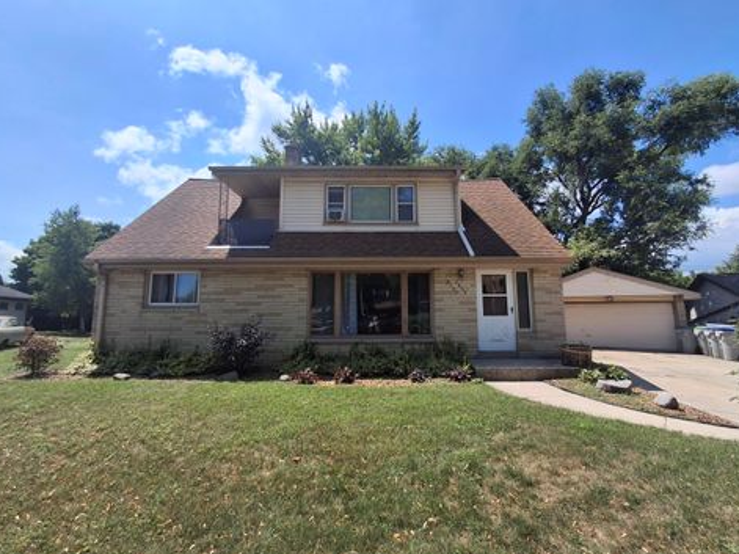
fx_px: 363
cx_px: 373
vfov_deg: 74.7
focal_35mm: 17
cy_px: 269
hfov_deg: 91.0
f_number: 2.2
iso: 40
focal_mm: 1.64
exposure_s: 1/2208
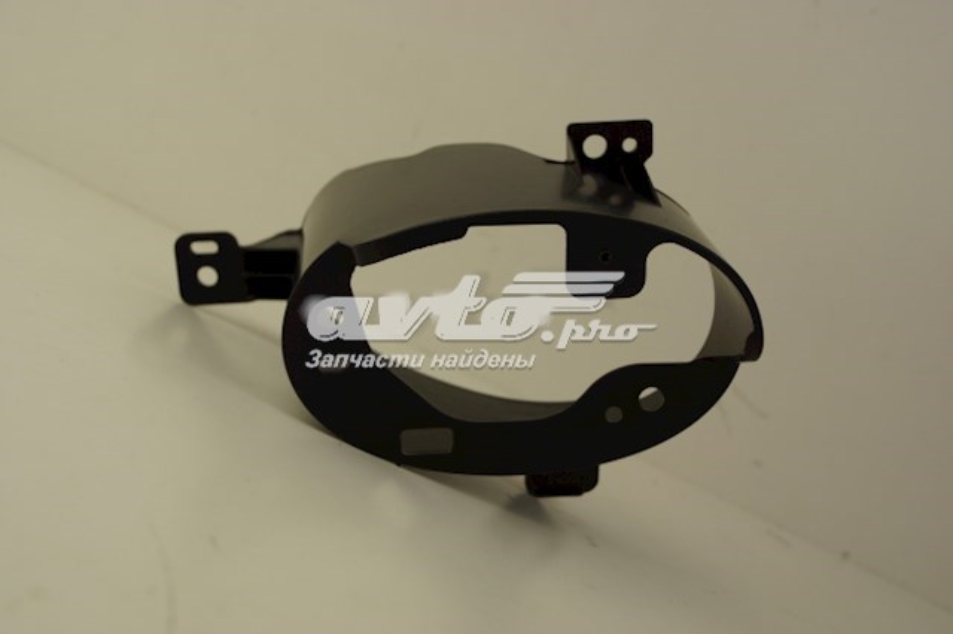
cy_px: 317
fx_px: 1032
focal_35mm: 39
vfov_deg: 34.2
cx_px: 476
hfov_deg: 49.6
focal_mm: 26
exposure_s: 1/160
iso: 100
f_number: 6.3
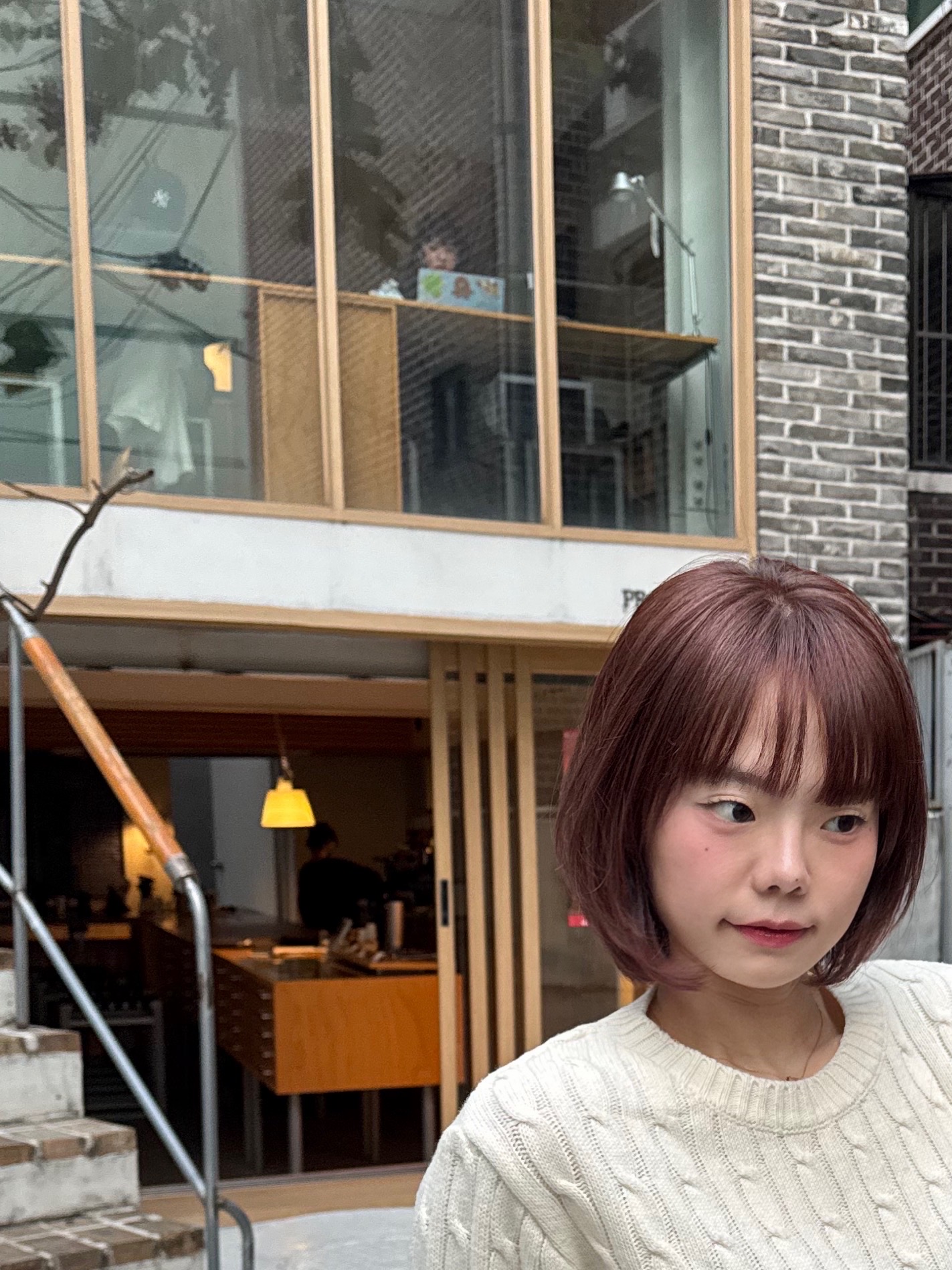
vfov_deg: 36.2
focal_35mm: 51
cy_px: 1024
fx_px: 1870
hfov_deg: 27.6
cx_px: 851
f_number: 1.78
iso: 200
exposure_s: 1/121
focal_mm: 6.76
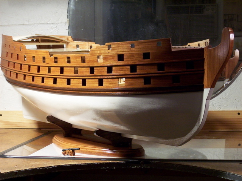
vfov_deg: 16.2
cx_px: 121
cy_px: 90
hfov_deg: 21.5
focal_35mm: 91
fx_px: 636
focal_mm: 18.7
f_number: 4.1
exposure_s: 1/45
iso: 200
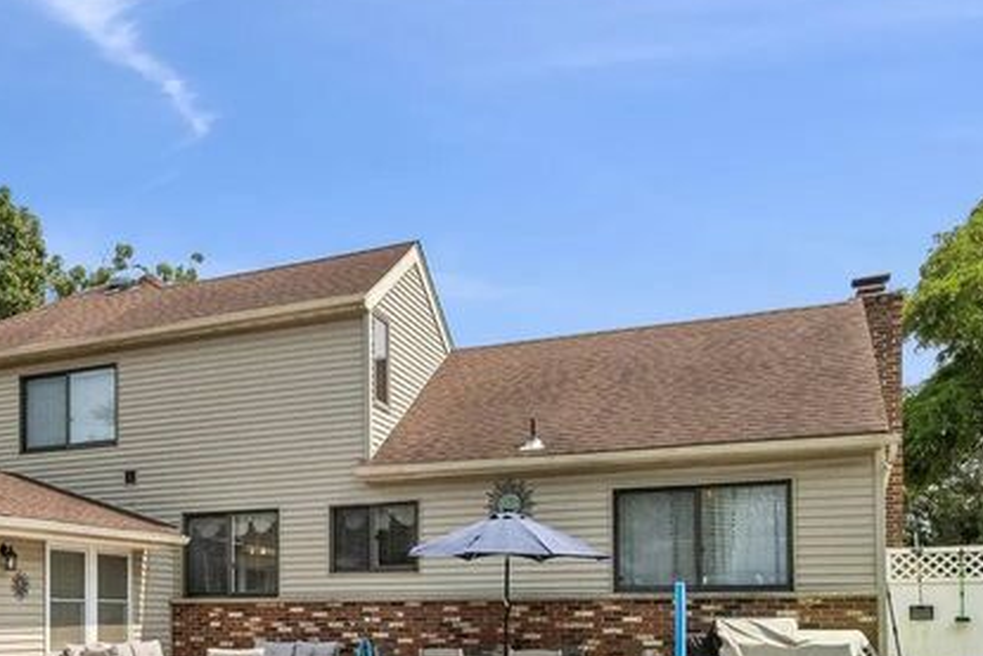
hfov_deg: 48.9
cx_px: 199
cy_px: 548
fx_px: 1011
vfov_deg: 34.6
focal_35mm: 37
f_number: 7.1
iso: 640
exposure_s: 1/4000
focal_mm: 15
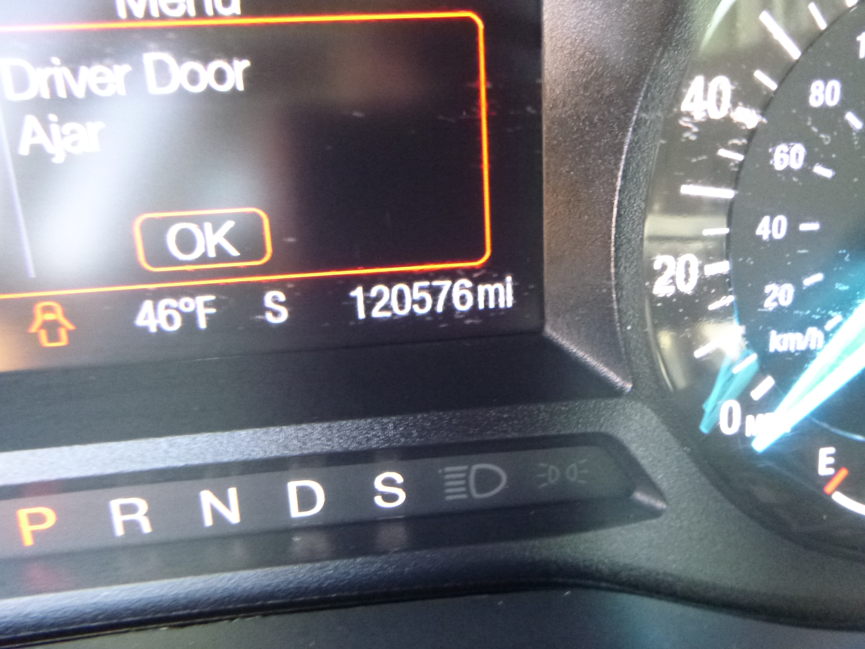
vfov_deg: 54.9
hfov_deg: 69.4
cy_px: 324
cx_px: 432
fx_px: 625
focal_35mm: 25
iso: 800
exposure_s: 1/8
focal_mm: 4.5
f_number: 3.9
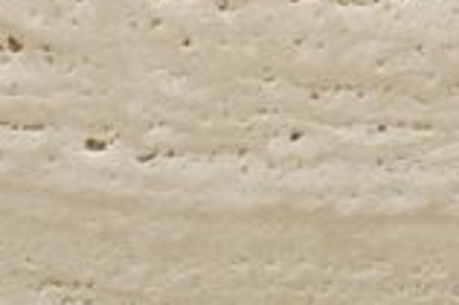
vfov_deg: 11.7
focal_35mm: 114
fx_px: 1452
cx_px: 177
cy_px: 399
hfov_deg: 17.9
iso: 800
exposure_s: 1/60
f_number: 5.6
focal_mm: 20
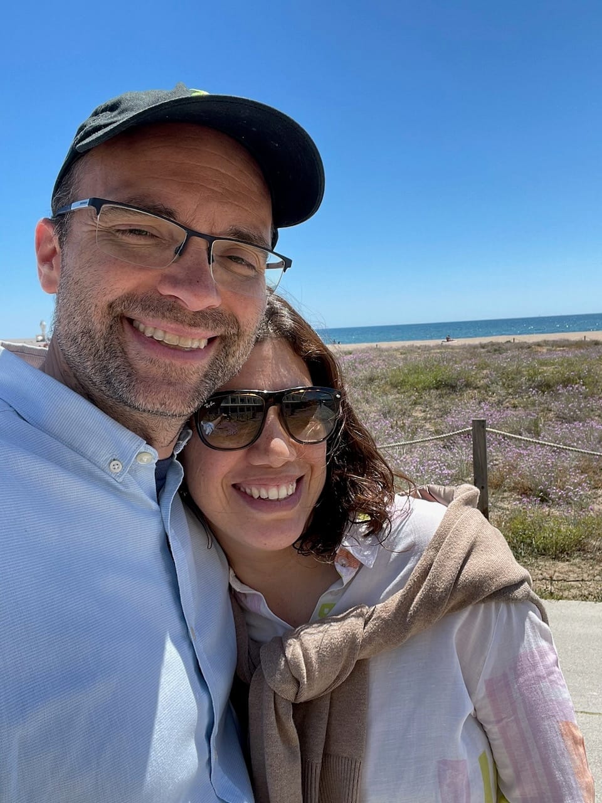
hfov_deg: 46.8
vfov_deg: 60.0
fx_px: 696
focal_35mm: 30
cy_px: 402
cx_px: 301
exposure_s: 1/383
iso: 25
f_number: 2.2
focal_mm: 2.71
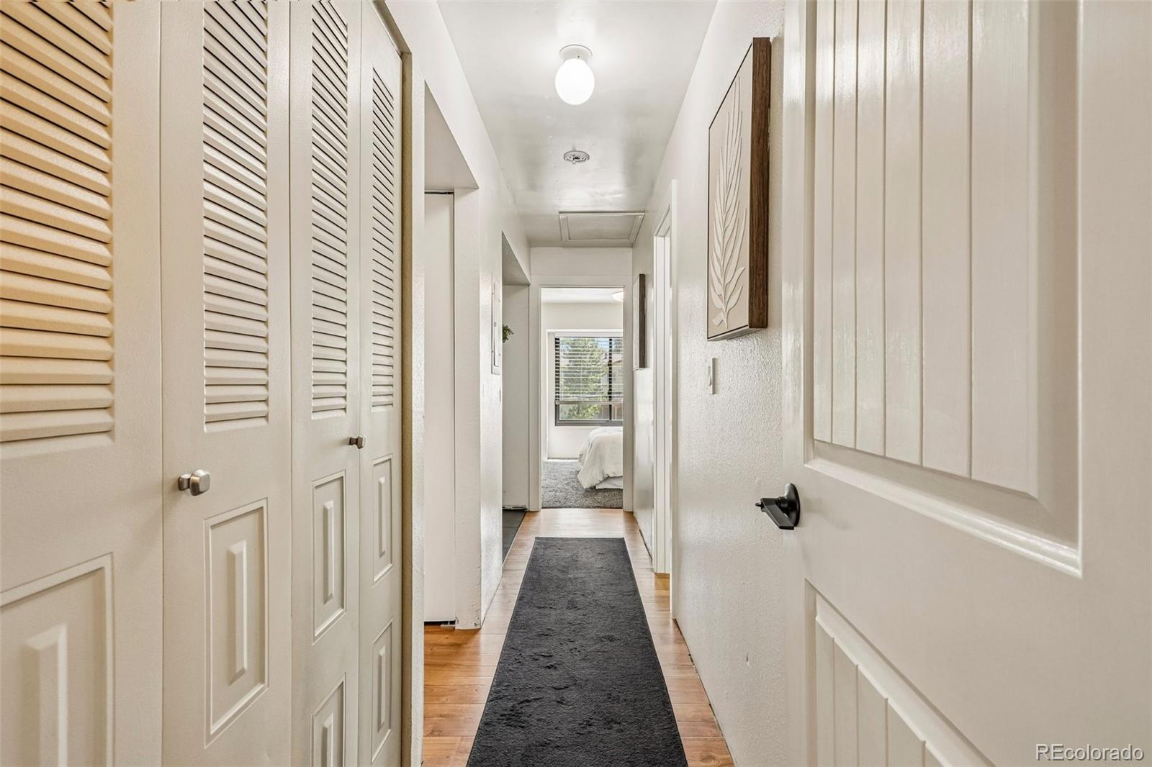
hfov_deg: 95.0
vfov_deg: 72.0
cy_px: 384
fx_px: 528
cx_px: 576
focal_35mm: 16
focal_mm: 11
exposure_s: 1/15
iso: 500
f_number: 8
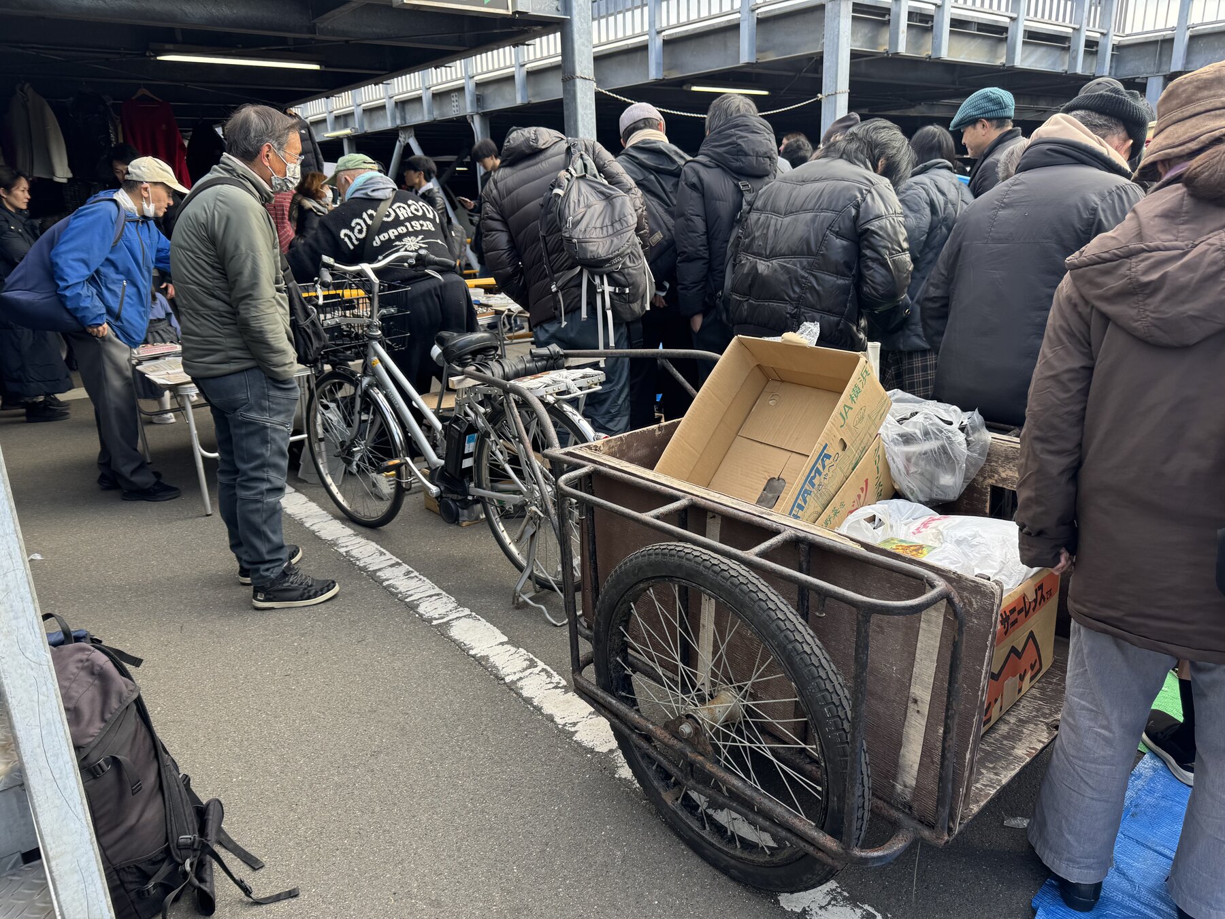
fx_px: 849
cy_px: 460
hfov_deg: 71.6
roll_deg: +1.7
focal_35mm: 24
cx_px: 612
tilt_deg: -16.7
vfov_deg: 56.8
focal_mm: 6.76
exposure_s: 1/379
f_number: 1.78
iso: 80
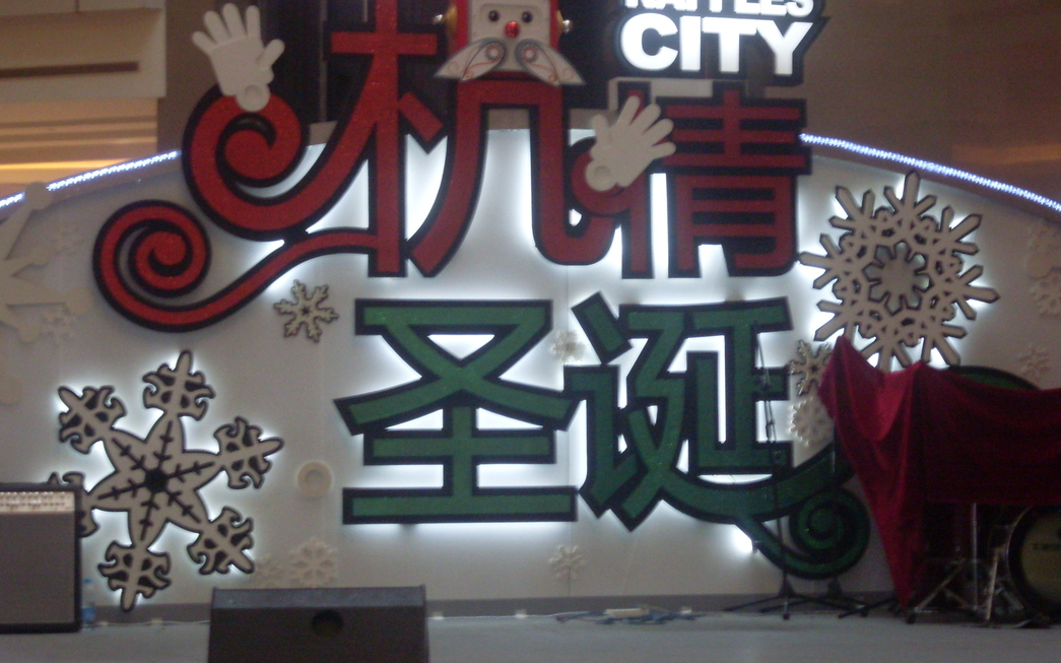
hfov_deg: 18.6
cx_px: 539
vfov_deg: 11.7
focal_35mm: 112
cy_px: 257
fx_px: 3238
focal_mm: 15.3
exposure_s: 1/20
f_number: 4.4
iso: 200
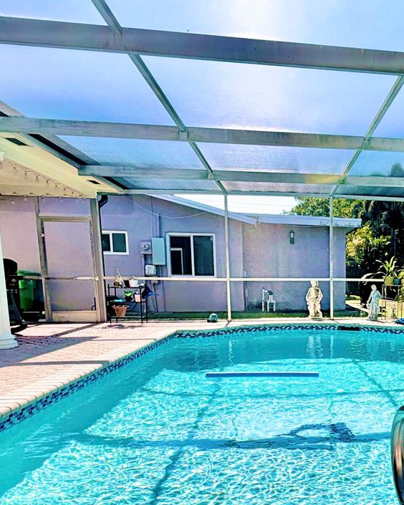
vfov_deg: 55.8
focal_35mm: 31
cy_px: 342
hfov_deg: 42.9
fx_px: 463
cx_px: 368
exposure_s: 1/770
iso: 25
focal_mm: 2.22
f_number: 2.2
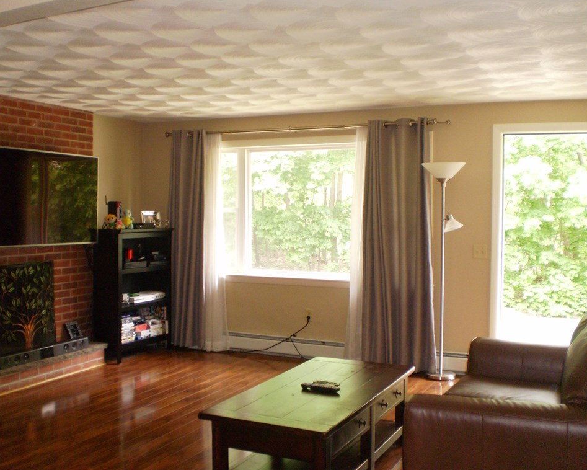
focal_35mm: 38
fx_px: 660
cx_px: 277
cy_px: 234
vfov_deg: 39.2
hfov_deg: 47.9
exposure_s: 1/30
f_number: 3.1
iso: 320
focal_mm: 6.3
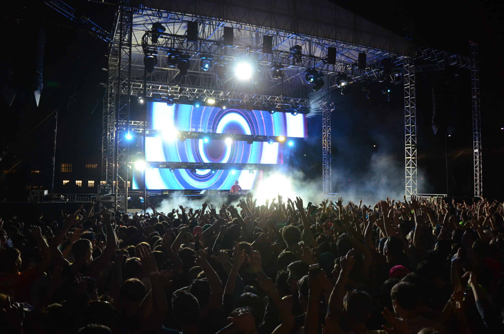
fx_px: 377
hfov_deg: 67.5
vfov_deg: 47.7
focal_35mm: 27
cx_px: 252
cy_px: 167
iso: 1000
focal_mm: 18
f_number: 3.5
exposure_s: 1/125
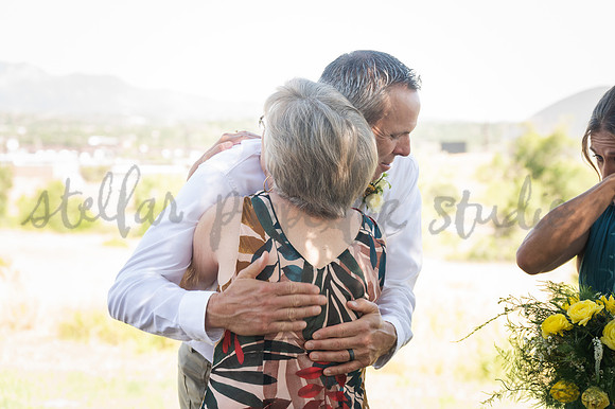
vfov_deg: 14.2
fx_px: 1639
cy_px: 204
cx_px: 308
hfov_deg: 21.3
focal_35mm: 96
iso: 1250
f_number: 6.3
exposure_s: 1/500
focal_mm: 96
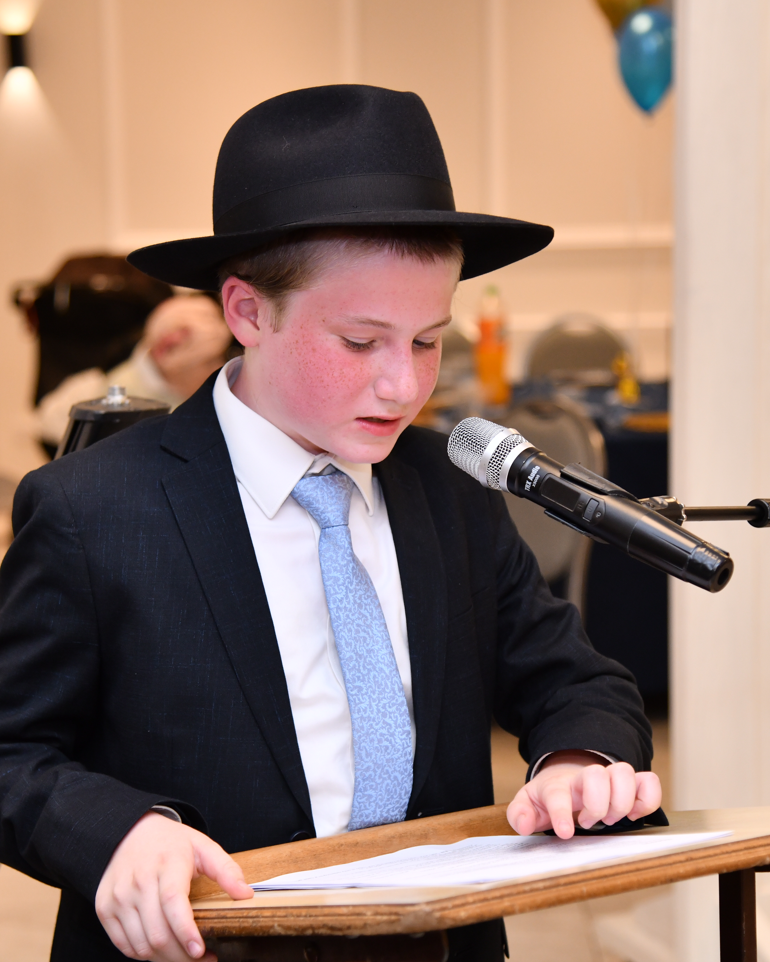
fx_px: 2620
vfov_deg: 20.8
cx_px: 356
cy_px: 483
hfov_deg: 16.7
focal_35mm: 92
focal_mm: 65
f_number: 4
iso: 800
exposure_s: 1/250
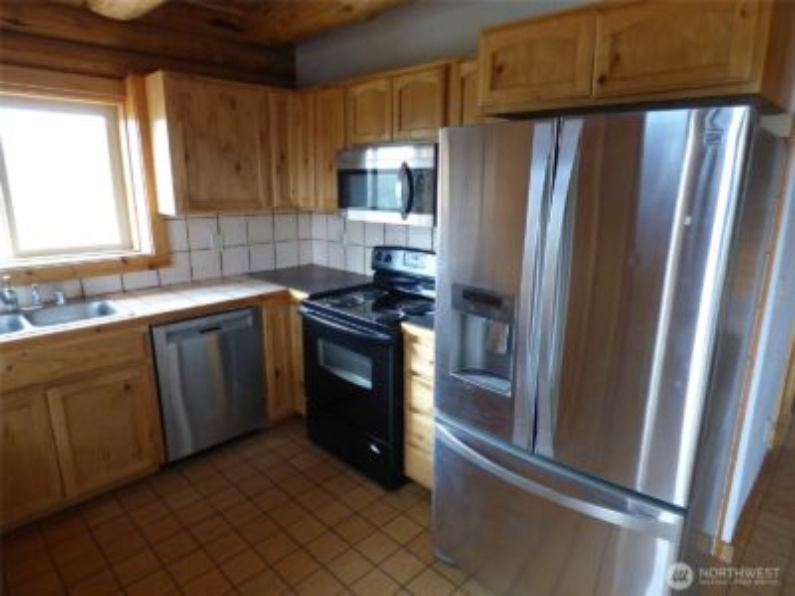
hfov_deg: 81.7
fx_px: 459
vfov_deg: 66.0
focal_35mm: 20
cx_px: 398
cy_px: 298
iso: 400
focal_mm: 3.58
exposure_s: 1/60
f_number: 2.8
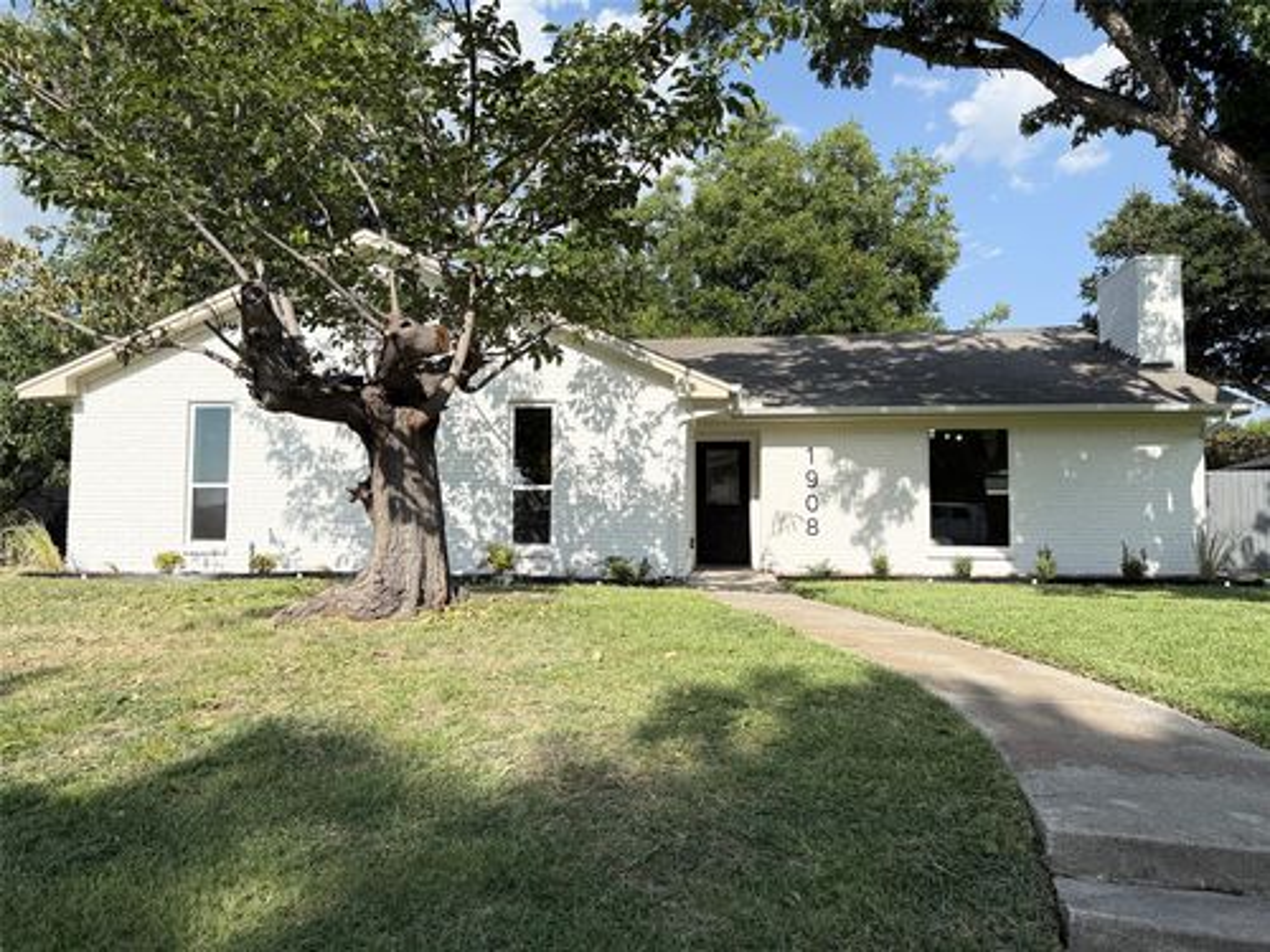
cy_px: 476
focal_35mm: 24
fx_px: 881
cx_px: 635
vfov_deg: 56.8
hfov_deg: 71.6
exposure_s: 1/4975
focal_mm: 6.76
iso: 80
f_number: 1.78
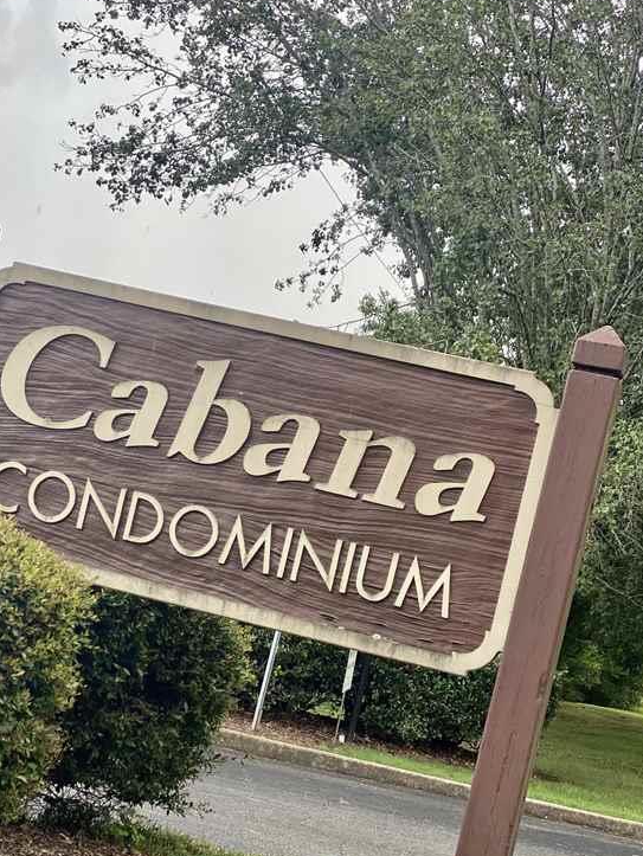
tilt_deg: +1.2
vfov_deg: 28.1
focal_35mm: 69
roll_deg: -14.8
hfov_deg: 21.3
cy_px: 532
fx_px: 1707
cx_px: 291
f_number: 2
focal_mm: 6
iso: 20
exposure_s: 1/229
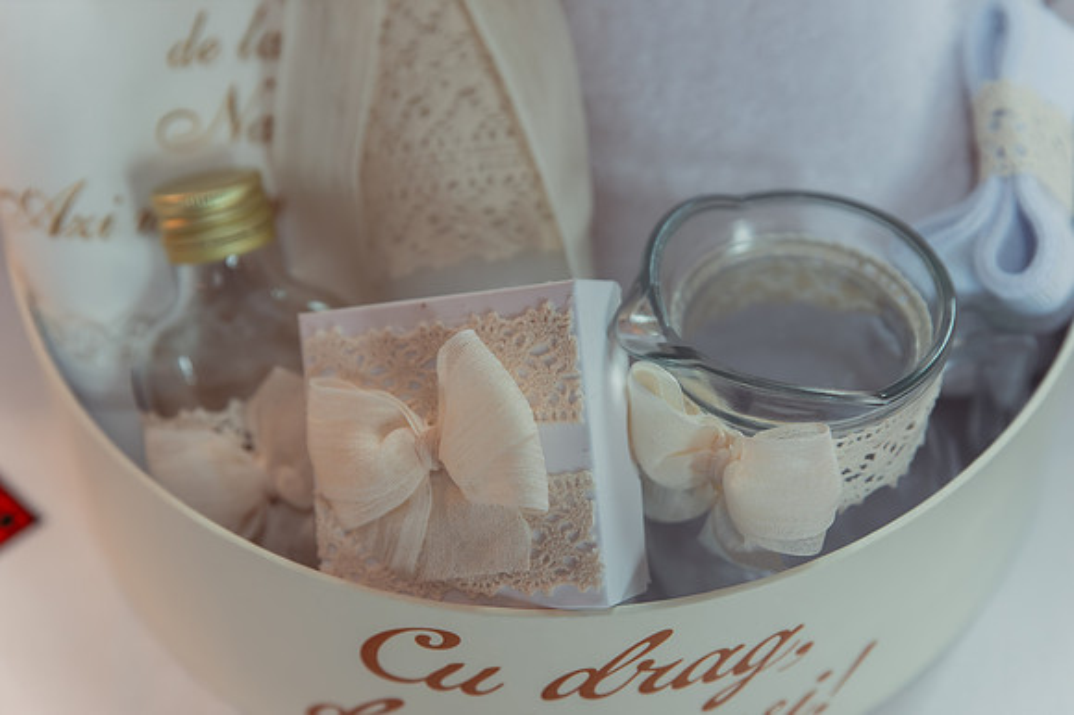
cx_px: 537
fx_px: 2087
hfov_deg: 28.9
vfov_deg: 19.4
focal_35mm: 70
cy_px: 358
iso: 1600
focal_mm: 70
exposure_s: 1/125
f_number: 3.5
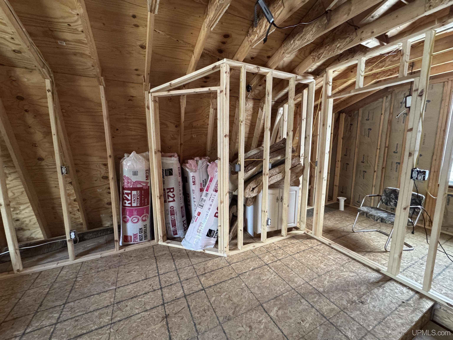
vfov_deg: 85.7
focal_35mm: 14
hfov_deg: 102.1
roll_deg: -0.2
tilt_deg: -8.6
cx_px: 226
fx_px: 183
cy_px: 170
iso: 800
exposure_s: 1/60
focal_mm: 2.22
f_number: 2.2
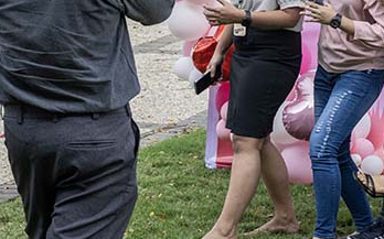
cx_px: 391
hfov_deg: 12.5
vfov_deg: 7.8
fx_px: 1736
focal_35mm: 166
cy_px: -17
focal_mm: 59
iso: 1100
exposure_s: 1/500
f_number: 8
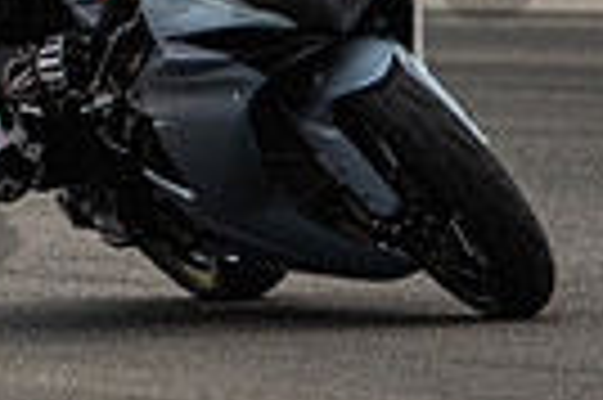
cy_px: -97
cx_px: -414
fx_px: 21732
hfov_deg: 1.6
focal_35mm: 1299
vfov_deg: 1.1
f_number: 2
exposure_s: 1/5000
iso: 400
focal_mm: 200
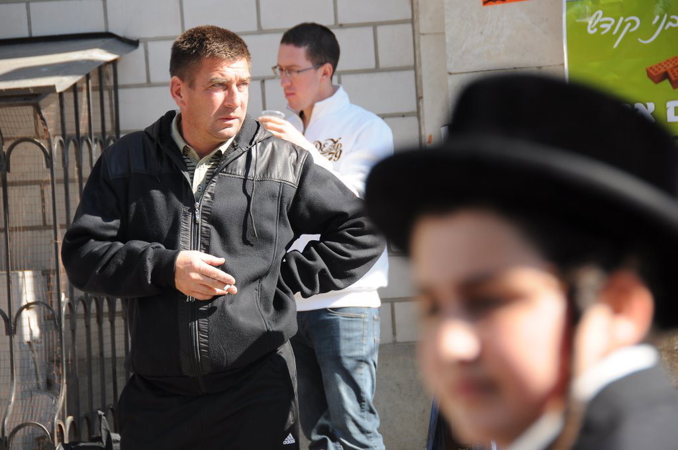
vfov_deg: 7.0
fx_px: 3668
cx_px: 339
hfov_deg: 10.6
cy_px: 225
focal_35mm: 195
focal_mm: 130
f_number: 5.6
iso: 250
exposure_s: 1/320
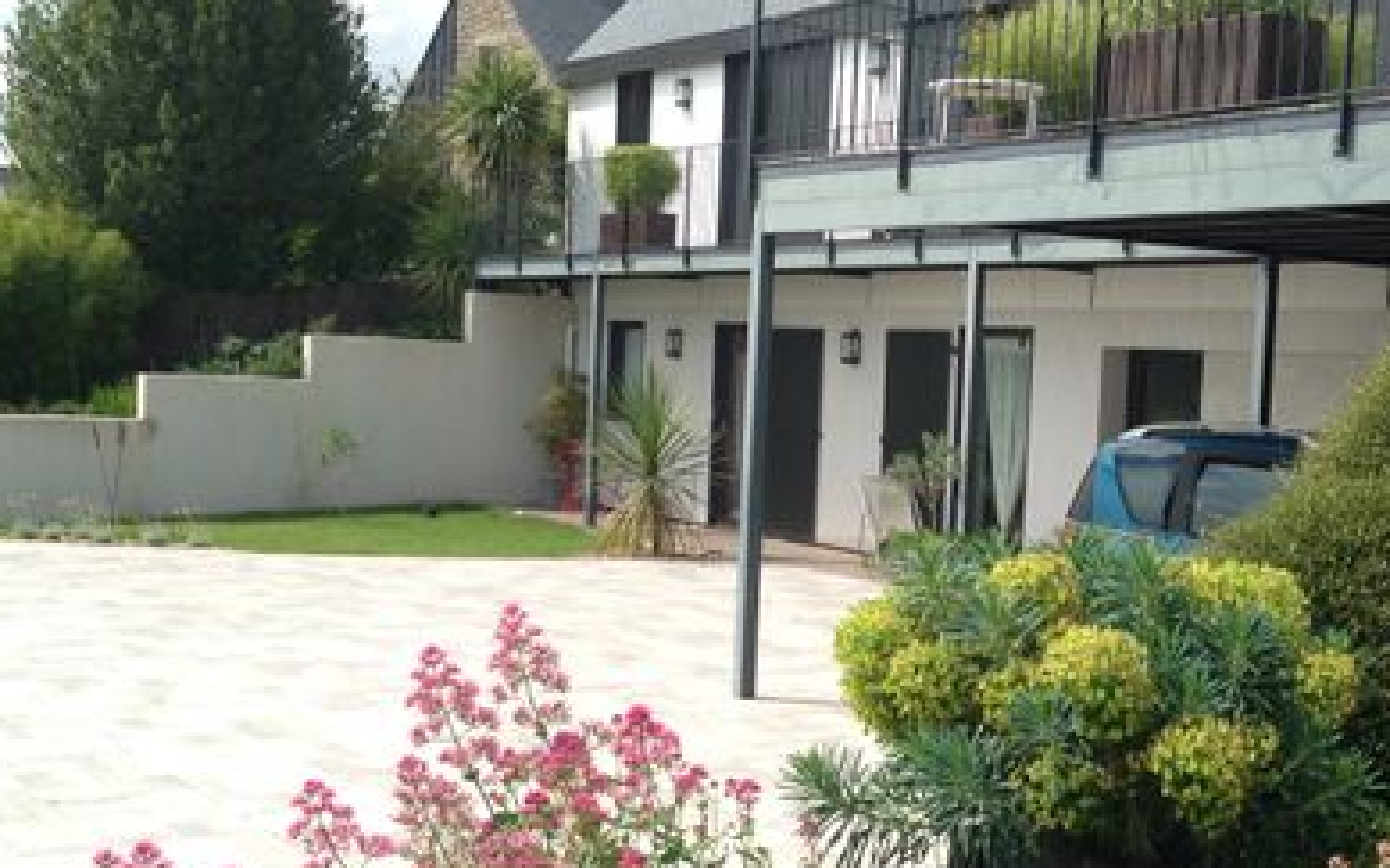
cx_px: 822
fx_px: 2045
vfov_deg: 24.0
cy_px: 489
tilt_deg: -6.3
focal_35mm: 54
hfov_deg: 37.4
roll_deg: -2.6
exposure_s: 1/1130
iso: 50
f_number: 2.4
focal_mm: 4.12
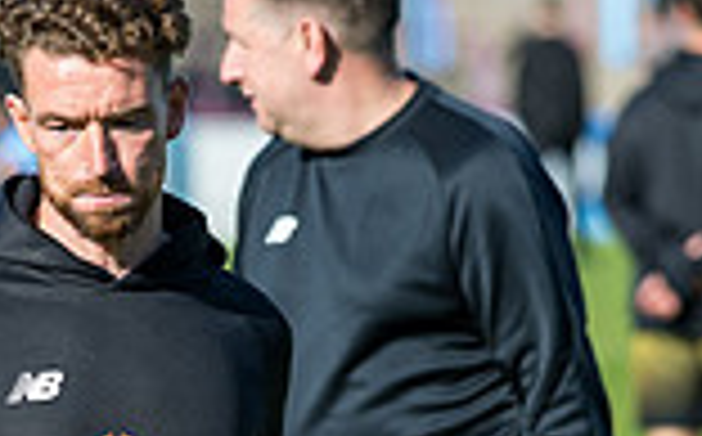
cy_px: 885
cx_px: 122
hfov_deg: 2.8
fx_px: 14194
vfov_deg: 1.8
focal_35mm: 743
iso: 50
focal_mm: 135
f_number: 3.2
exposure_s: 1/800
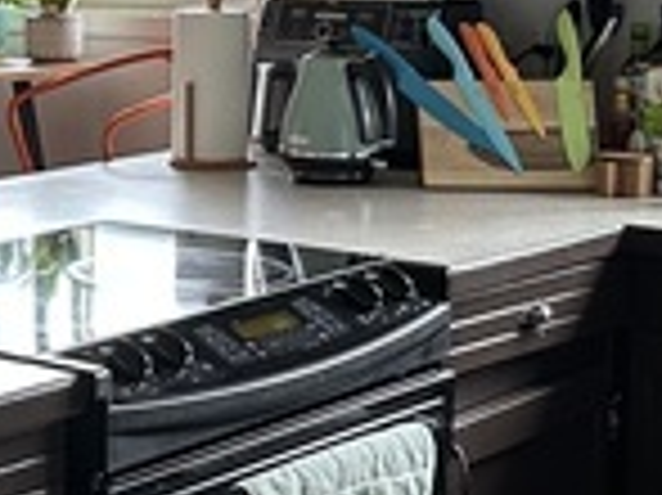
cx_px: -38
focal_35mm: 109
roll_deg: +0.4
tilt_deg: -6.6
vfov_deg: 13.5
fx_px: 2083
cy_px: 108
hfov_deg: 17.5
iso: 250
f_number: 1.78
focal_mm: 6.86
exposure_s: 1/60
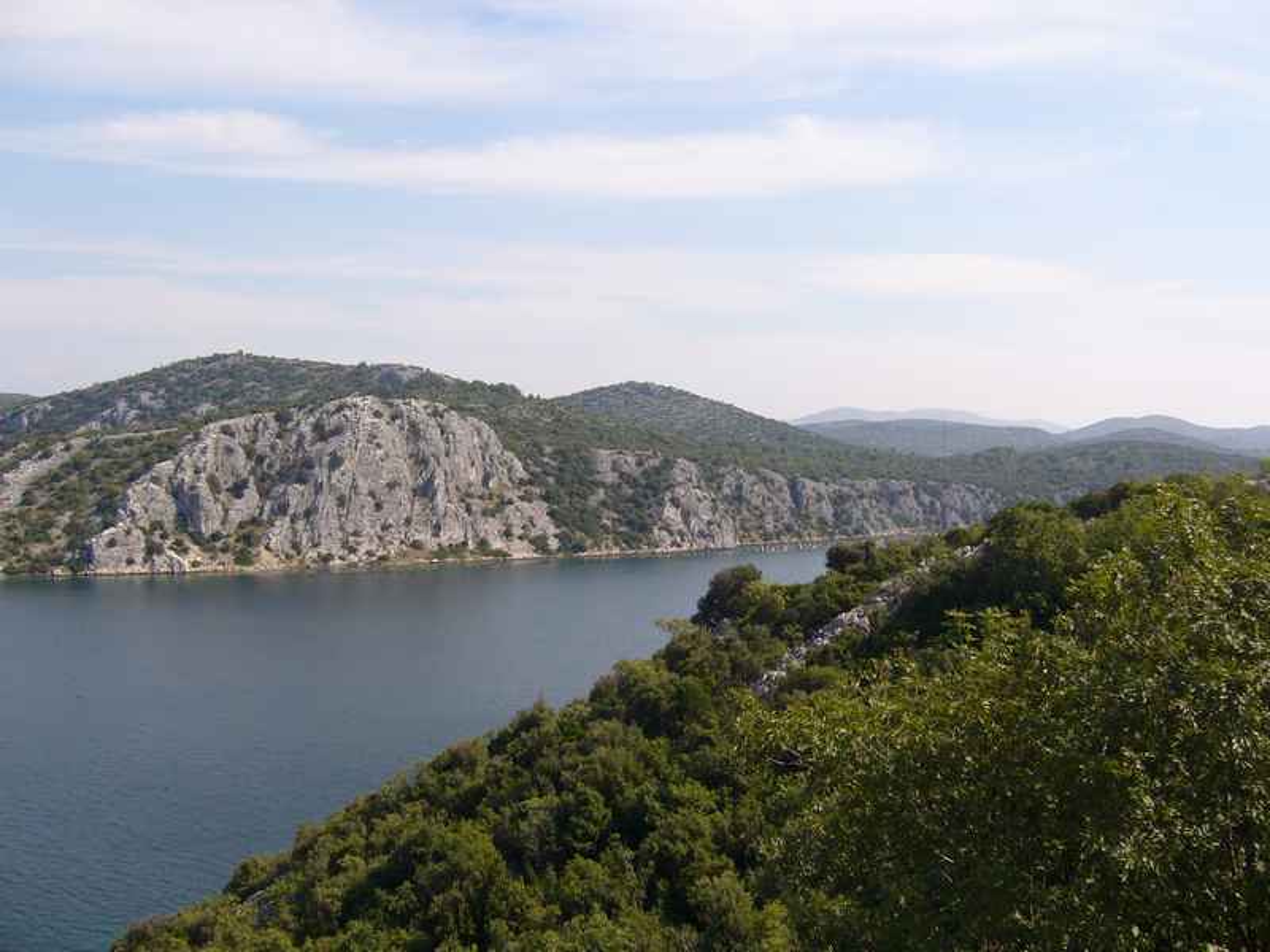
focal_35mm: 35
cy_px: 476
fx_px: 1284
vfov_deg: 40.7
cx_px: 635
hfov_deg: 52.6
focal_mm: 5.8
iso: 80
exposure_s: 1/320
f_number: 5.6
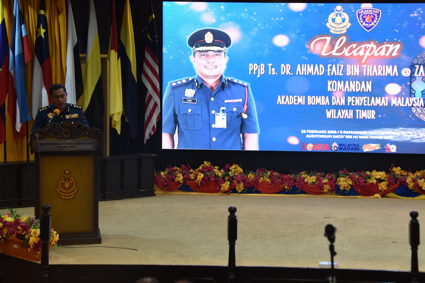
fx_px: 496
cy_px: 122
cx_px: 260
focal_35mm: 42
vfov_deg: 31.9
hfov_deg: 46.1
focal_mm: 32
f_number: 5
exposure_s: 1/30
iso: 1250
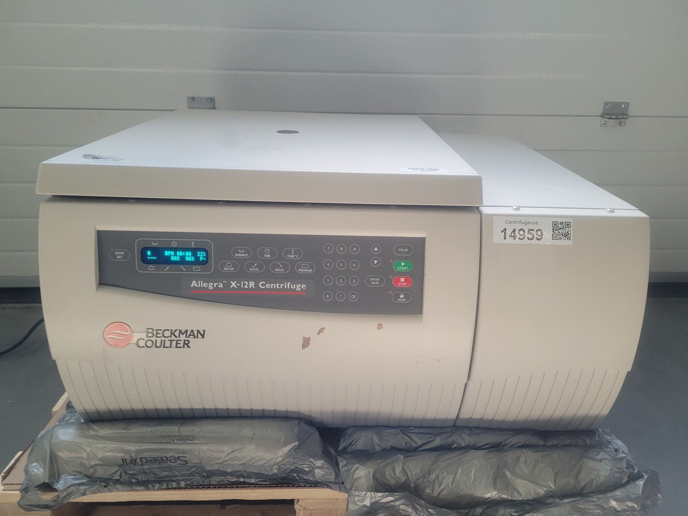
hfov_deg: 67.3
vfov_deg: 53.1
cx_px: 344
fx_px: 517
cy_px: 258
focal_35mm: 26
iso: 200
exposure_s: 1/100
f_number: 1.8
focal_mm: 5.4
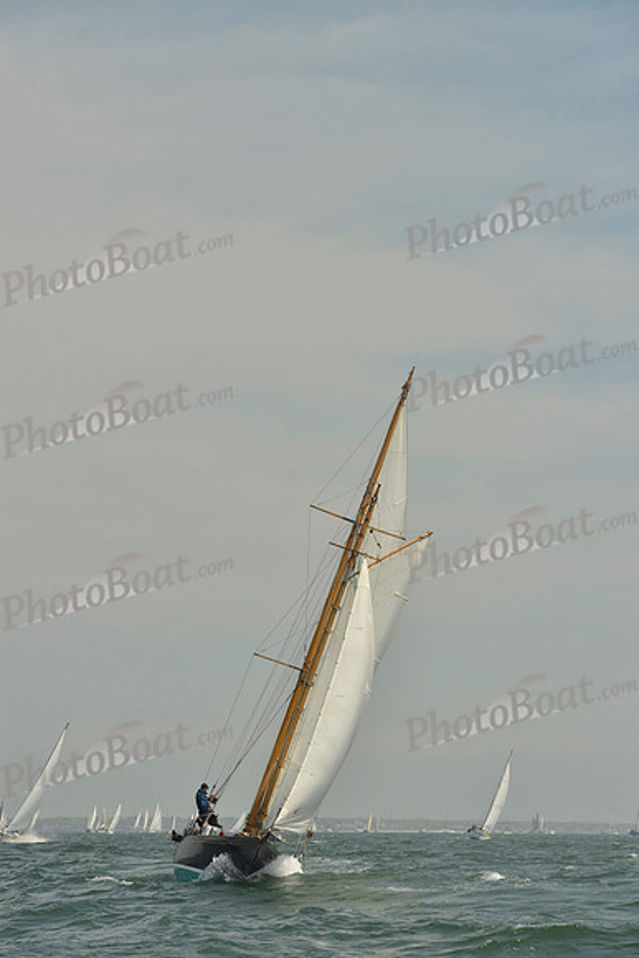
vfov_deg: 18.6
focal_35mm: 110
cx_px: 320
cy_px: 479
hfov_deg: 12.5
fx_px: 2927
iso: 200
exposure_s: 1/1250
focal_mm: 110
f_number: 8
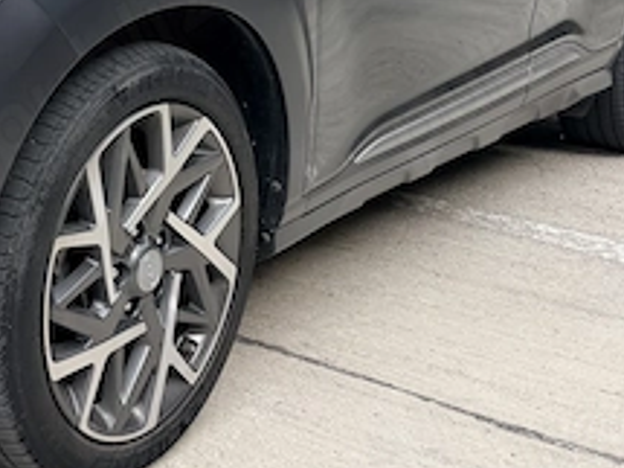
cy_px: 49
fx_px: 1207
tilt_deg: -11.3
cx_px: -38
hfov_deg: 26.9
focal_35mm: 67
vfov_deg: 21.4
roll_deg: +0.2
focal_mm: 6.76
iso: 80
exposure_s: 1/1032
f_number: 1.78
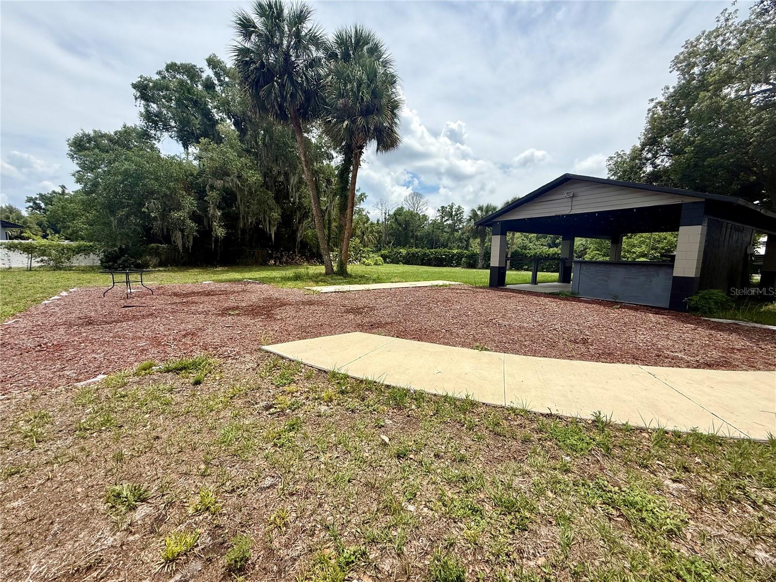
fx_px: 314
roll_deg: -1.3
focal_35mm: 14
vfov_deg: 85.7
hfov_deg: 102.1
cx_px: 388
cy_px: 291
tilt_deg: -5.5
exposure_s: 1/2717
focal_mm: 2.22
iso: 50
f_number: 2.2
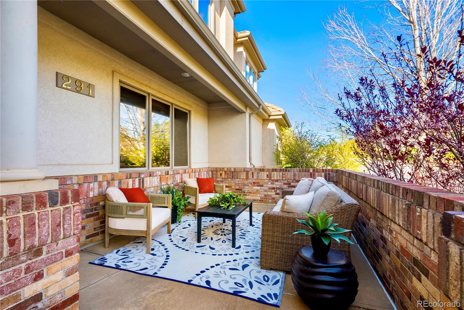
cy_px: 155
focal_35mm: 15
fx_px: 193
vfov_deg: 77.4
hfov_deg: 100.4
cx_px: 232
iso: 250
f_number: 8
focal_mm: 15
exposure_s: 1/250
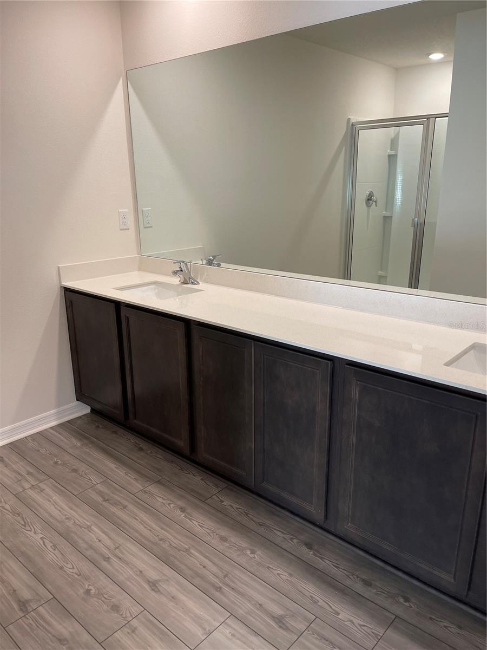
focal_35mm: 26
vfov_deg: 67.3
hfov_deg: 53.1
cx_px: 244
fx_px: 488
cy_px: 325
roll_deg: +1.5
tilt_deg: -17.6
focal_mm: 5.1
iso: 125
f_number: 1.6
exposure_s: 1/120
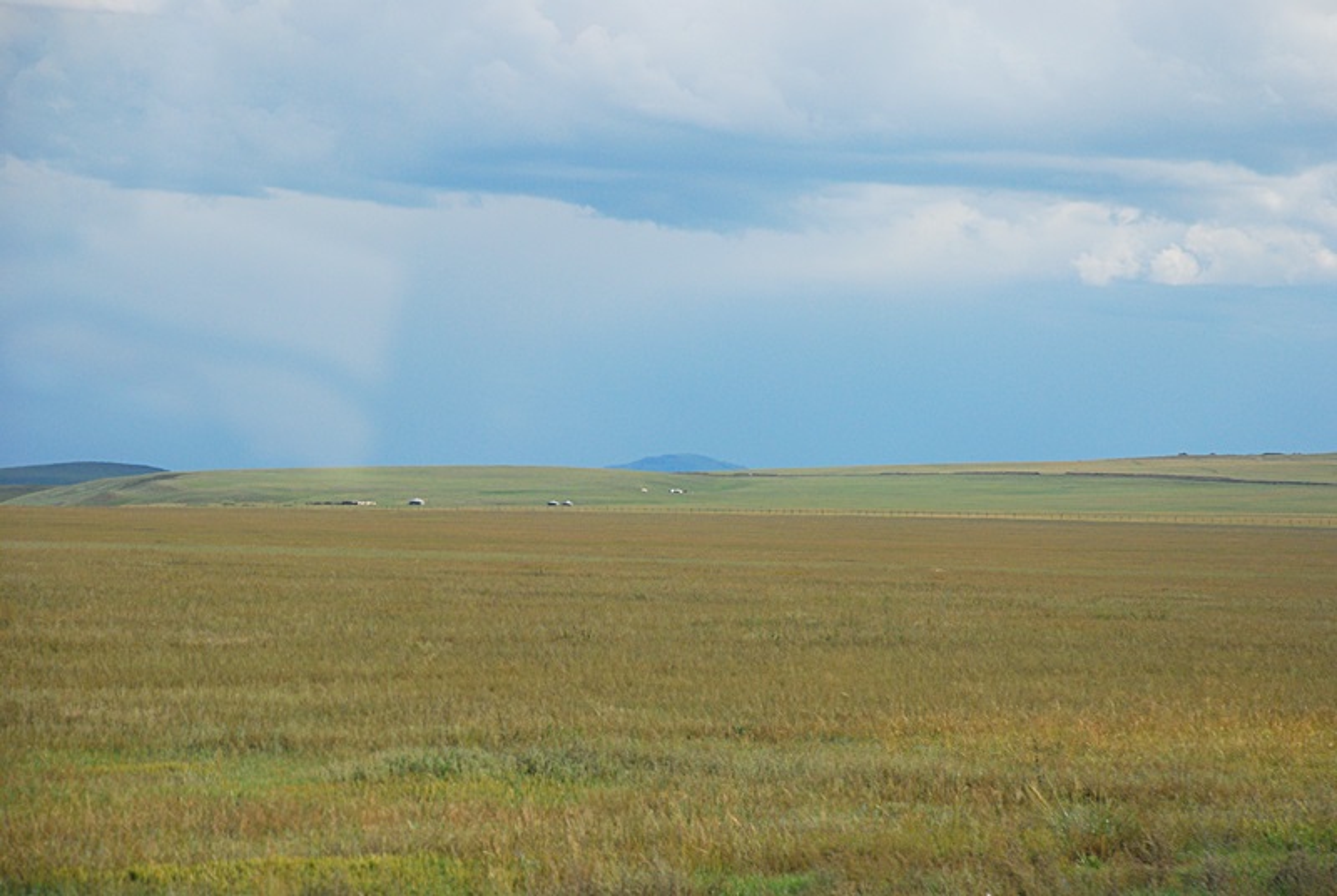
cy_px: 448
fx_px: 5021
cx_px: 668
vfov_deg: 10.2
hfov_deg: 15.2
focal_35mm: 135
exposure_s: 1/1600
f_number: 6.3
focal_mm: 90
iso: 400
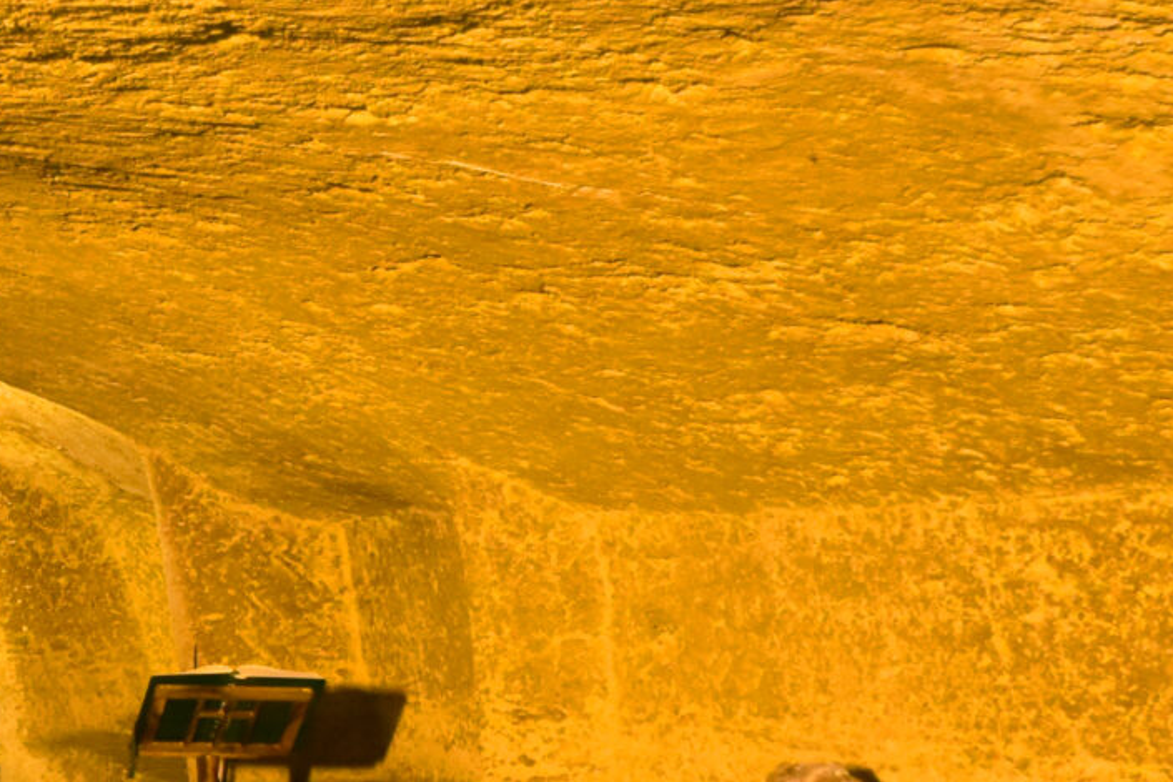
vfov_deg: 13.8
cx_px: -318
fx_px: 3193
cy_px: 765
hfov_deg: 19.3
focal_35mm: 98
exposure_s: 1/15
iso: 1600
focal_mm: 18
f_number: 4
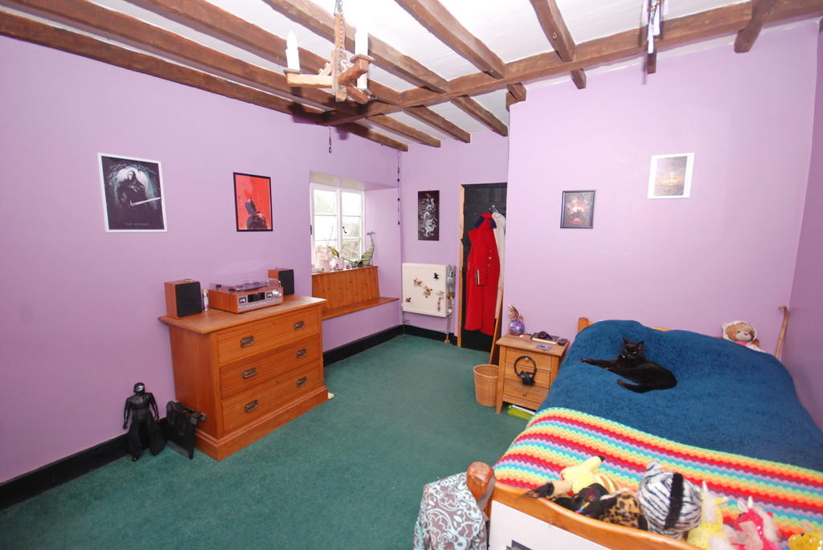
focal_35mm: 15
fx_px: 343
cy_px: 275
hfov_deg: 100.3
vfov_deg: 77.5
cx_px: 412
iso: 400
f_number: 4
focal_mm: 10
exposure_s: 1/60
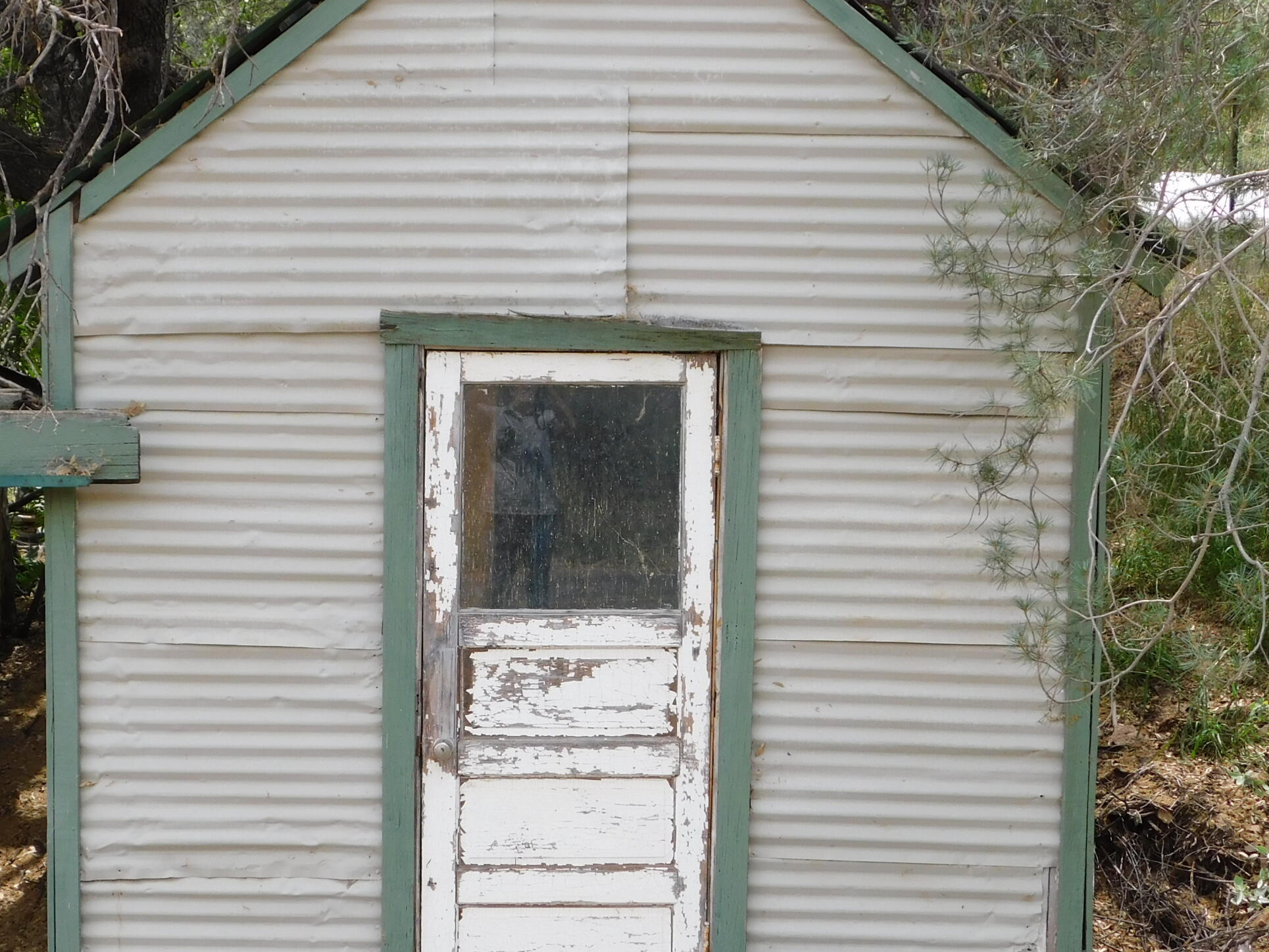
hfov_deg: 34.3
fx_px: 2053
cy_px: 516
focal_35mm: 56
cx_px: 524
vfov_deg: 26.1
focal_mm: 6.3
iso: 125
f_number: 3.5
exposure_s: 1/400
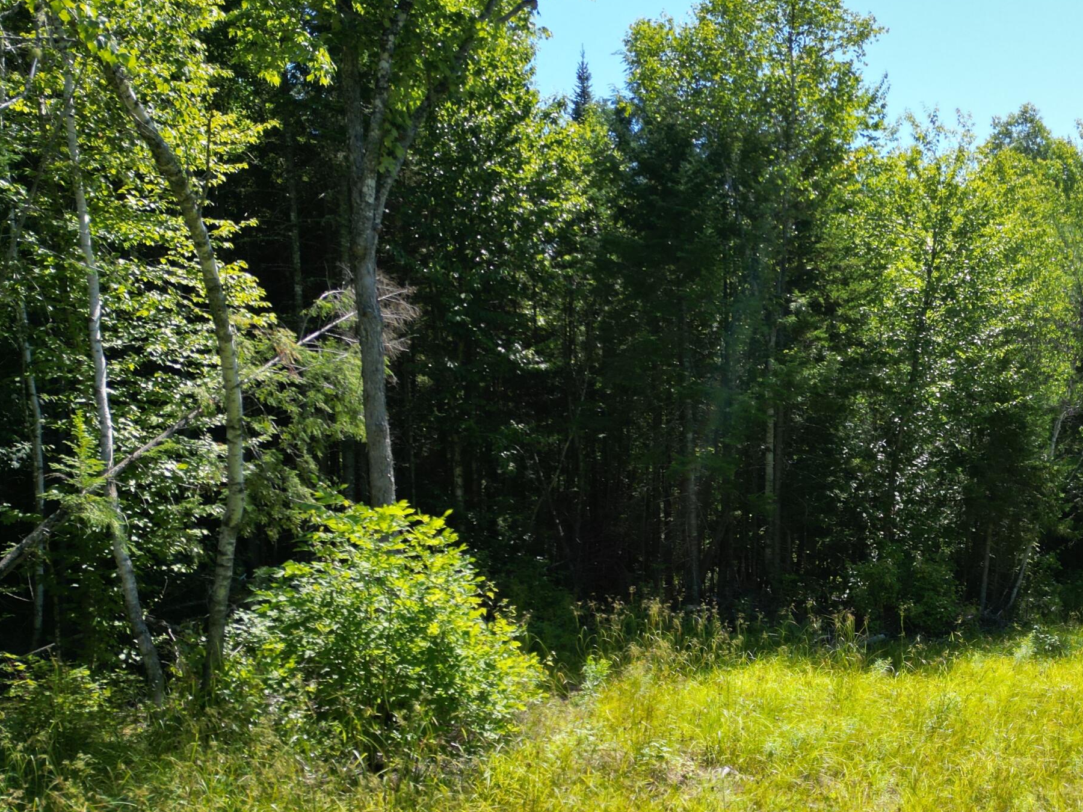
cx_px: 862
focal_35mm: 40
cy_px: 515
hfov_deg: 44.6
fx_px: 1251
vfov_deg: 35.7
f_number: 1.7
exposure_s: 1/1600
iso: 100
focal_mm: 6.72
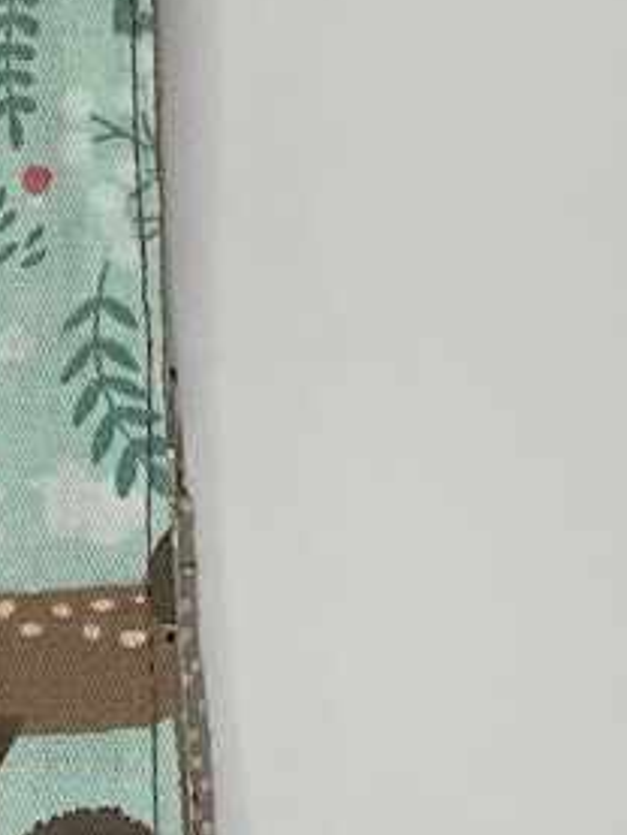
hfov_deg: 10.9
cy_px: 627
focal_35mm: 134
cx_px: -87
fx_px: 3234
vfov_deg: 14.7
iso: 25
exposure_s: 1/409
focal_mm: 3
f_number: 1.8
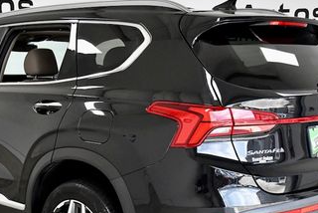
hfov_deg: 29.4
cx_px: 107
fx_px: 601
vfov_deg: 20.0
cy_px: 134
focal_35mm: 68
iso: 2500
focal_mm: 23
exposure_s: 1/1000
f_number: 4.5
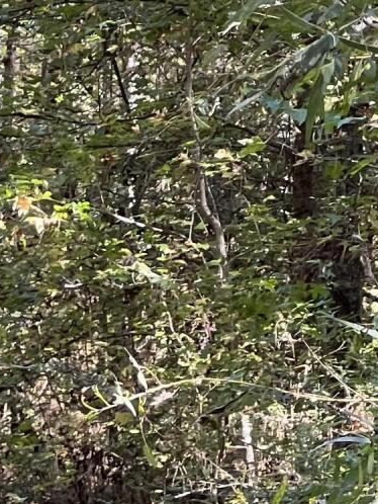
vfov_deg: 6.3
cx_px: -162
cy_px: 818
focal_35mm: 309
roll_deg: -1.1
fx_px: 4495
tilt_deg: -5.0
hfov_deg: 4.8
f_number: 2.8
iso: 160
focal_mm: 9
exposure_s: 1/99
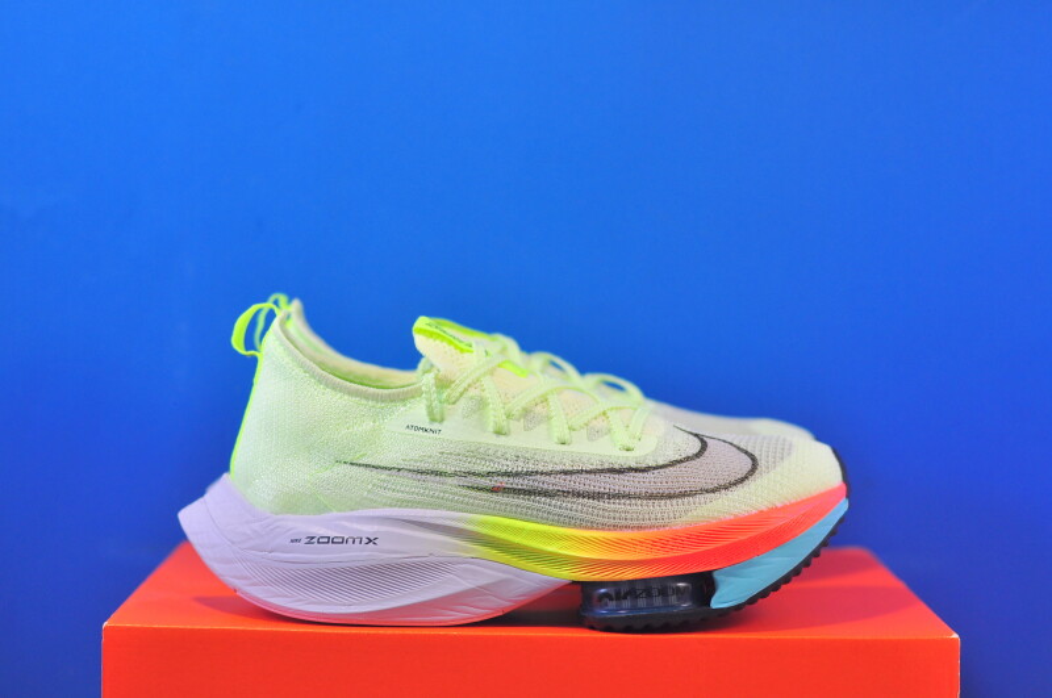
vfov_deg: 18.1
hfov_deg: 27.0
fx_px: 2189
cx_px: 526
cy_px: 349
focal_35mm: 75
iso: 250
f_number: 2.5
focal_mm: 50
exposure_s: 1/320
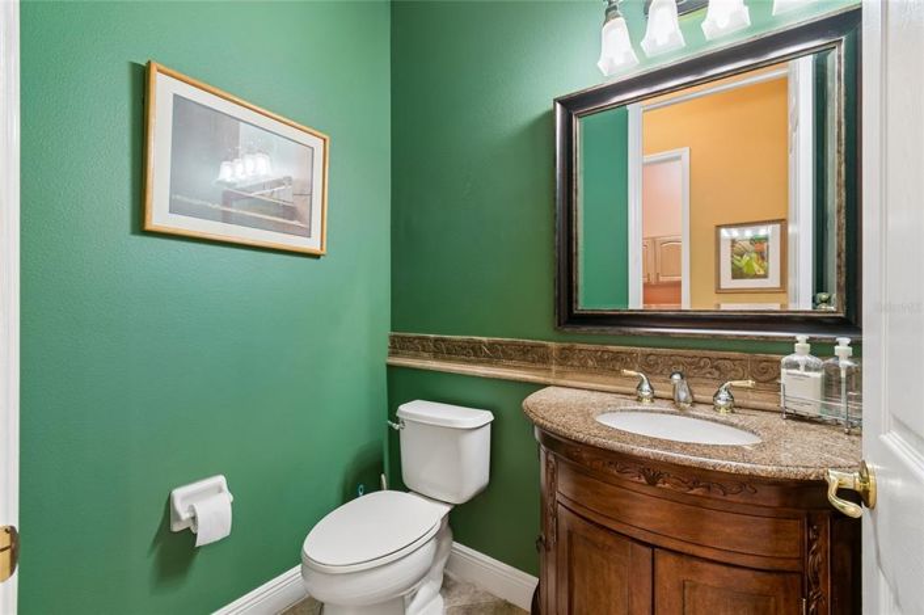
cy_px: 308
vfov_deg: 77.2
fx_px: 385
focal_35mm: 15
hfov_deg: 100.4
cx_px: 462
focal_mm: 10
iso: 100
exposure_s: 1/1.67
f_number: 7.1
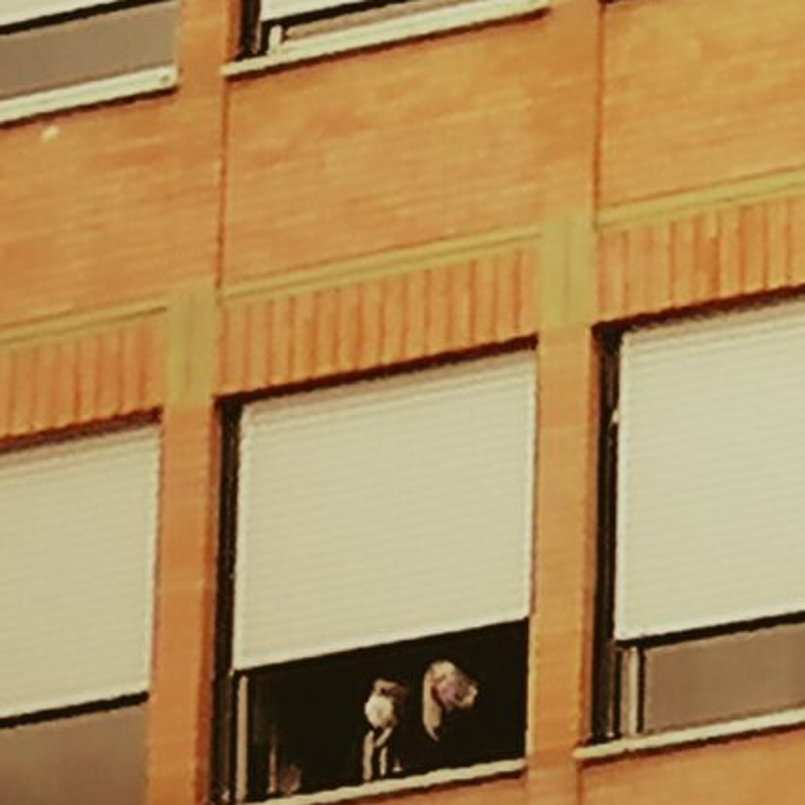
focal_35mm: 437
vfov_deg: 4.0
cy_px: -570
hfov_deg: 4.0
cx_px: 1046
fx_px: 11498
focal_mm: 4.75
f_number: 1.8
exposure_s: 1/1015
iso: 50
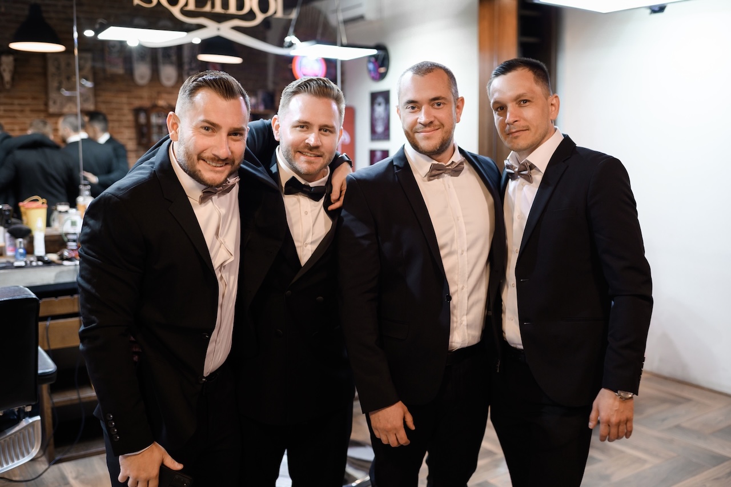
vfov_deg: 37.8
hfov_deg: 54.5
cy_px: 244
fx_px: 710
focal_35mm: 35
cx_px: 366
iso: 800
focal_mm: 35
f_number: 2.5
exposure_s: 1/125
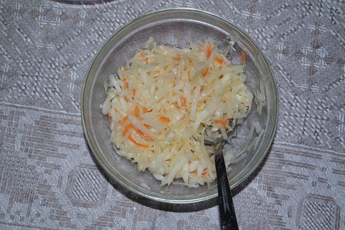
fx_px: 585
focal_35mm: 61
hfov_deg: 32.9
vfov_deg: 22.3
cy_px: 115
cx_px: 172
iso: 200
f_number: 10
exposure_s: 1/60
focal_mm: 40
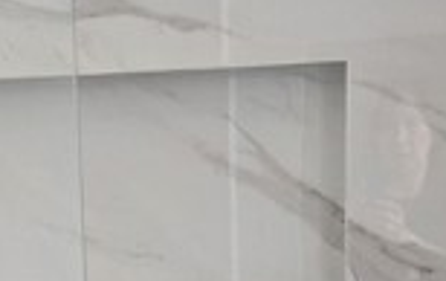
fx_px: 1230
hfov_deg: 20.5
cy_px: 501
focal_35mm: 101
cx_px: 136
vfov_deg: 12.0
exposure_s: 1/120
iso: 800
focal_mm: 5.4
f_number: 1.8
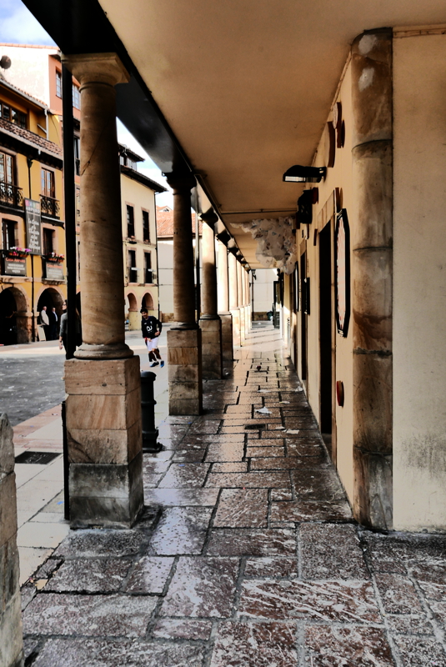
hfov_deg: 45.0
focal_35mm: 29
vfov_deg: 63.6
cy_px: 334
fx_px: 538
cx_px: 223
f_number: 11
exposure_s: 1/50
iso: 200
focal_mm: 13
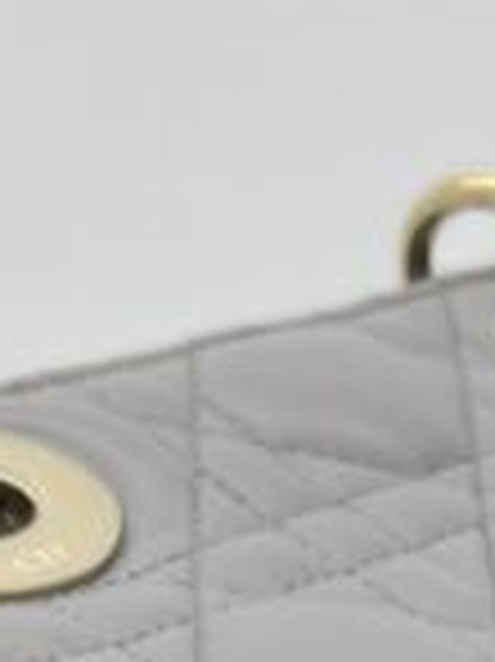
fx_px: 3456
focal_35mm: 181
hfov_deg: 8.1
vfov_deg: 10.2
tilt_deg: -28.7
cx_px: 554
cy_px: 1238
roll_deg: +0.2
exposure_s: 1/110
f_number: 1.5
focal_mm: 5.7
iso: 32
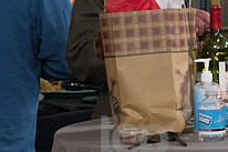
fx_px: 1734
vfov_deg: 5.0
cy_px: 21
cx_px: 330
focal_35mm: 274
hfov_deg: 7.4
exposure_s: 1/250
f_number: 5.6
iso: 4000
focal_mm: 86
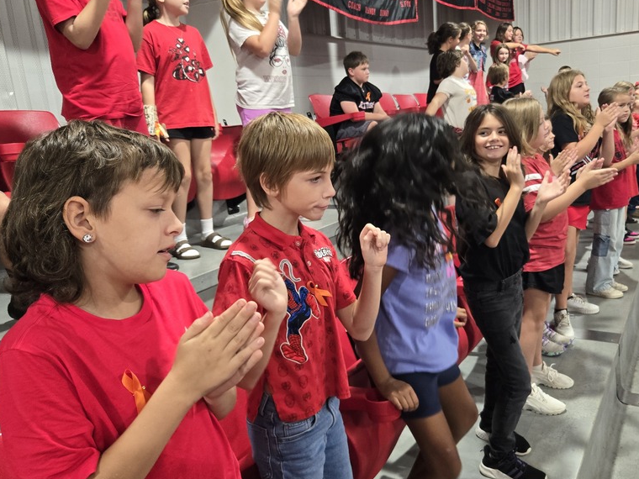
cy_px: 243
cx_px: 354
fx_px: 572
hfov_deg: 58.2
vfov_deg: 45.4
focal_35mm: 31
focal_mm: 5.4
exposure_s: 1/120
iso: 250
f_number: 1.8
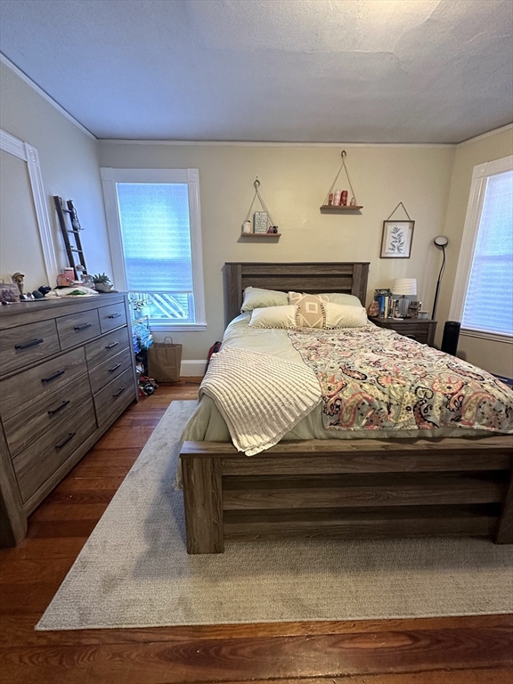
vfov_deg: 102.1
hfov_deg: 85.7
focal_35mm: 14
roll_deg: +0.9
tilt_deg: -15.1
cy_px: 342
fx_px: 277
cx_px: 256
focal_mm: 2.22
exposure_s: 1/60
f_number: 2.2
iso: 500
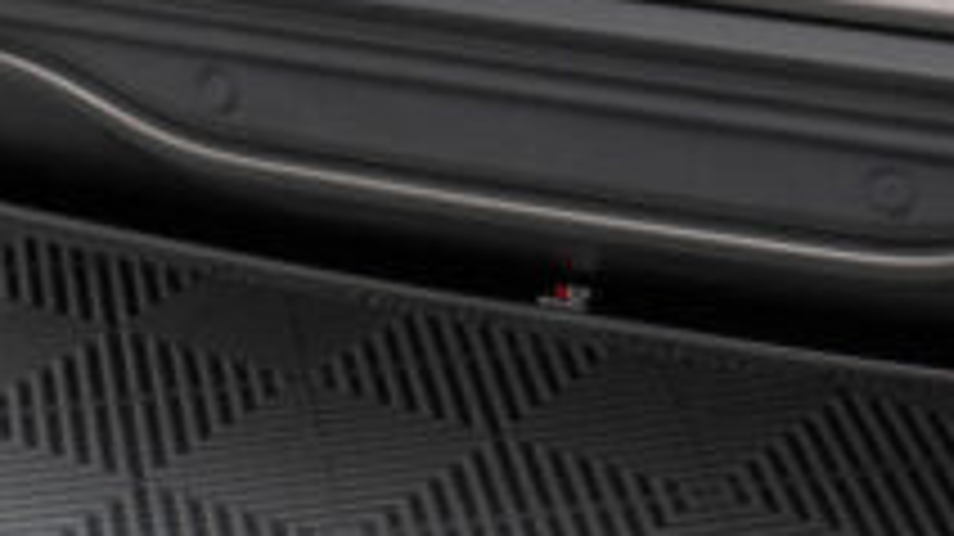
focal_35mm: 156
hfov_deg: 13.6
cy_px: -43
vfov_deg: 7.7
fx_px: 3944
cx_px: 940
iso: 500
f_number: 2.5
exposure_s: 1/125
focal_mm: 35
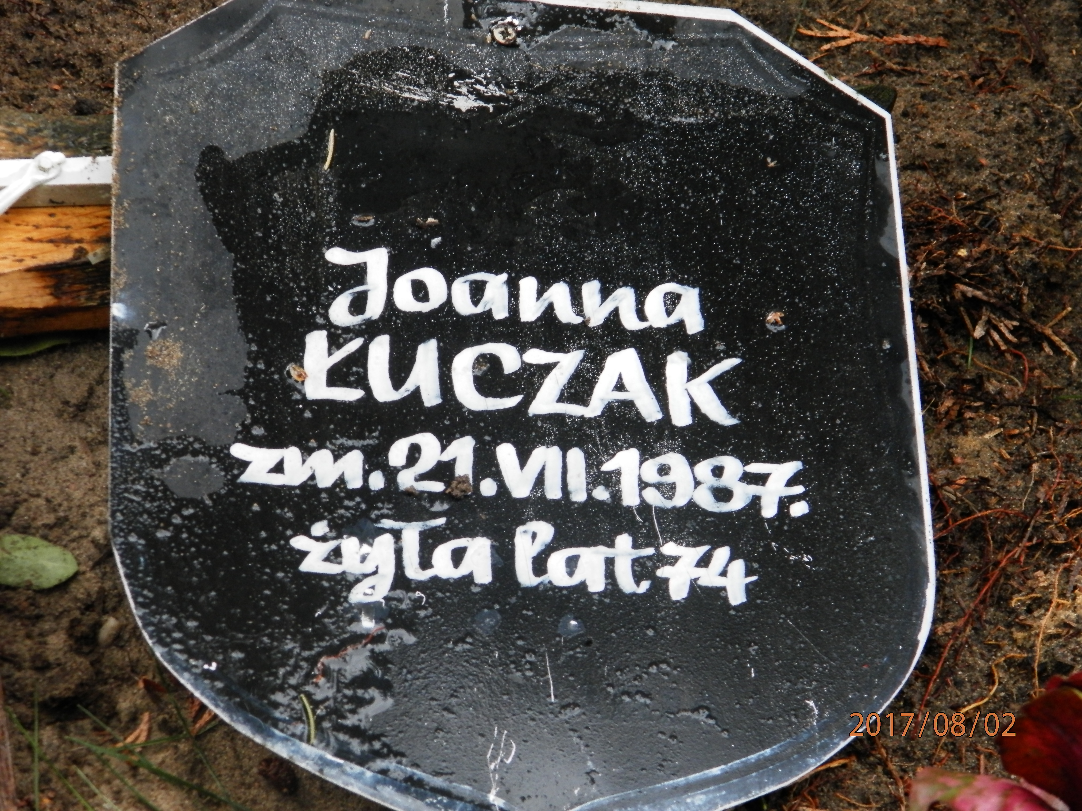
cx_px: 541
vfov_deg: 9.7
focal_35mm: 153
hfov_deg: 12.9
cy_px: 406
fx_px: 4782
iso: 200
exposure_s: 1/25
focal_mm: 27.4
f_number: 4.9
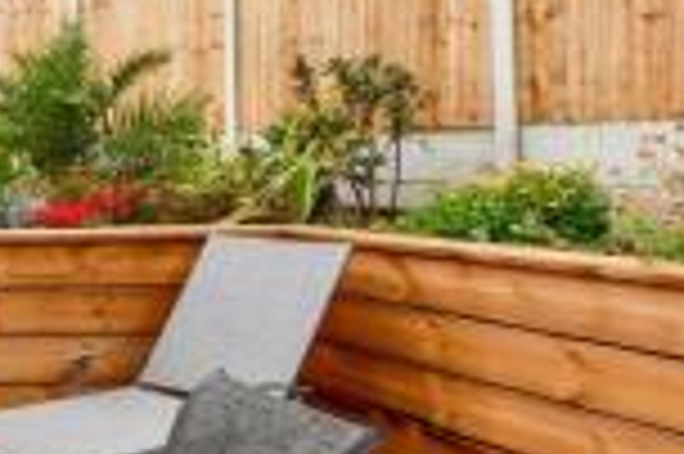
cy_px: 151
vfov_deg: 28.4
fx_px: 892
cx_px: -360
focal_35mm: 47
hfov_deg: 27.5
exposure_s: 1/400
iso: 400
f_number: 8
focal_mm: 10
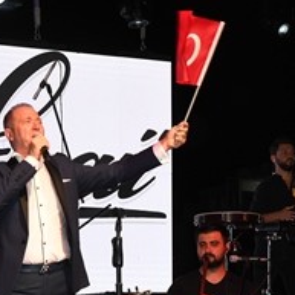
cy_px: 200
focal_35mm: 125
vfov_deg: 13.9
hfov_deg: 13.9
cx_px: 52
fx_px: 1205
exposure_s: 1/60
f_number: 8
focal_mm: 42
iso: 1600
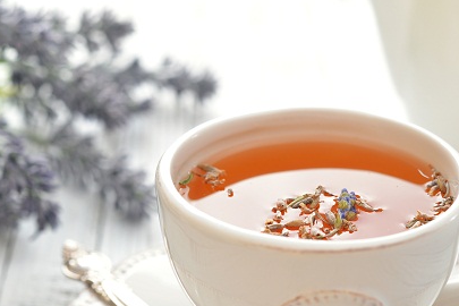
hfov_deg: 19.8
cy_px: 251
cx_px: 219
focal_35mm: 103
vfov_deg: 13.2
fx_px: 1313
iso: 250
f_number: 6.3
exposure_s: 1/125
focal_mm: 60
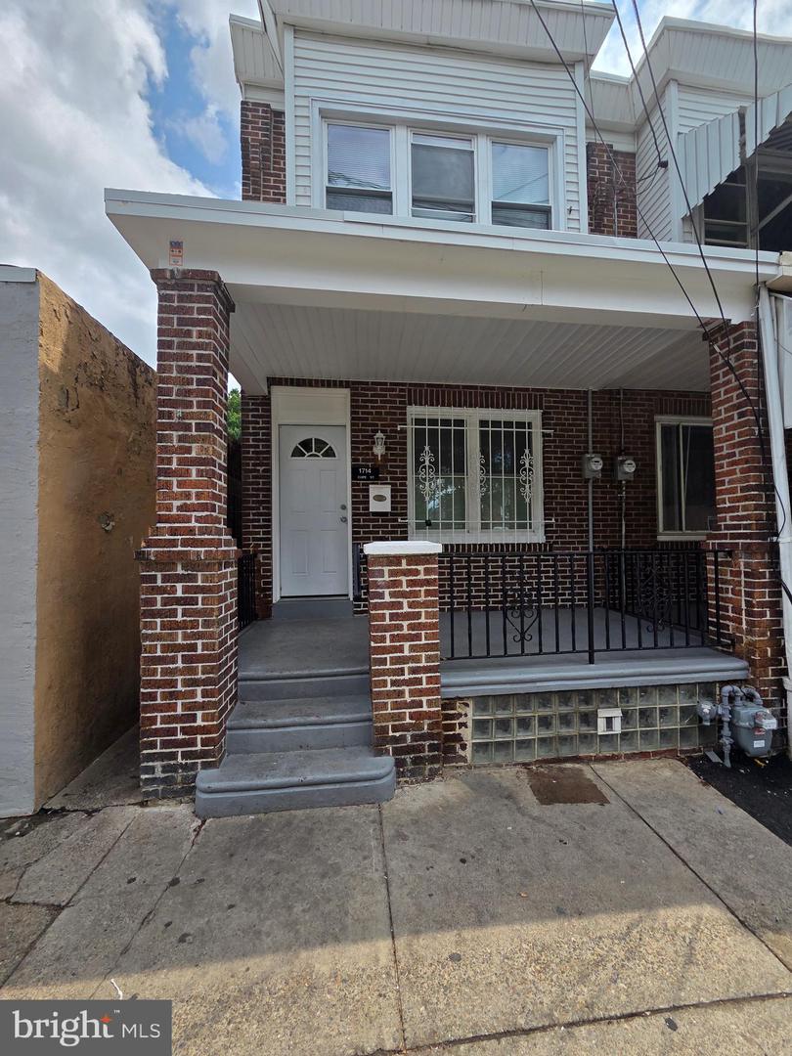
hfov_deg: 89.9
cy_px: 528
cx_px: 396
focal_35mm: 13
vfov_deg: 106.2
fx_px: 397
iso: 50
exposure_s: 1/1737
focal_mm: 2.2
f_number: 2.2
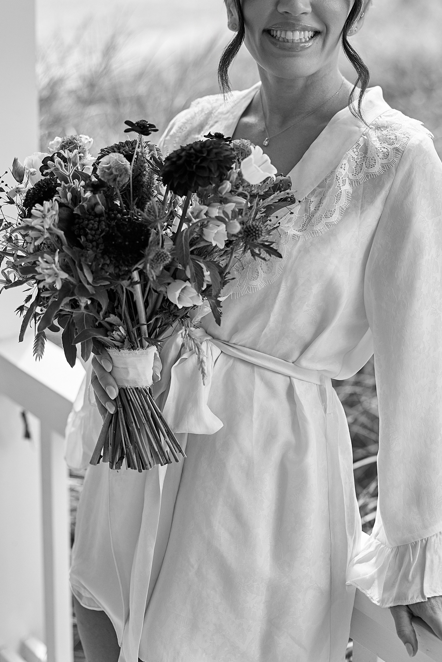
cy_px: 233
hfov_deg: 23.4
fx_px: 1068
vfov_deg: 34.2
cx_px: 241
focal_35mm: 58
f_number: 2
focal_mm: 41
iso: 320
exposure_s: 1/2000
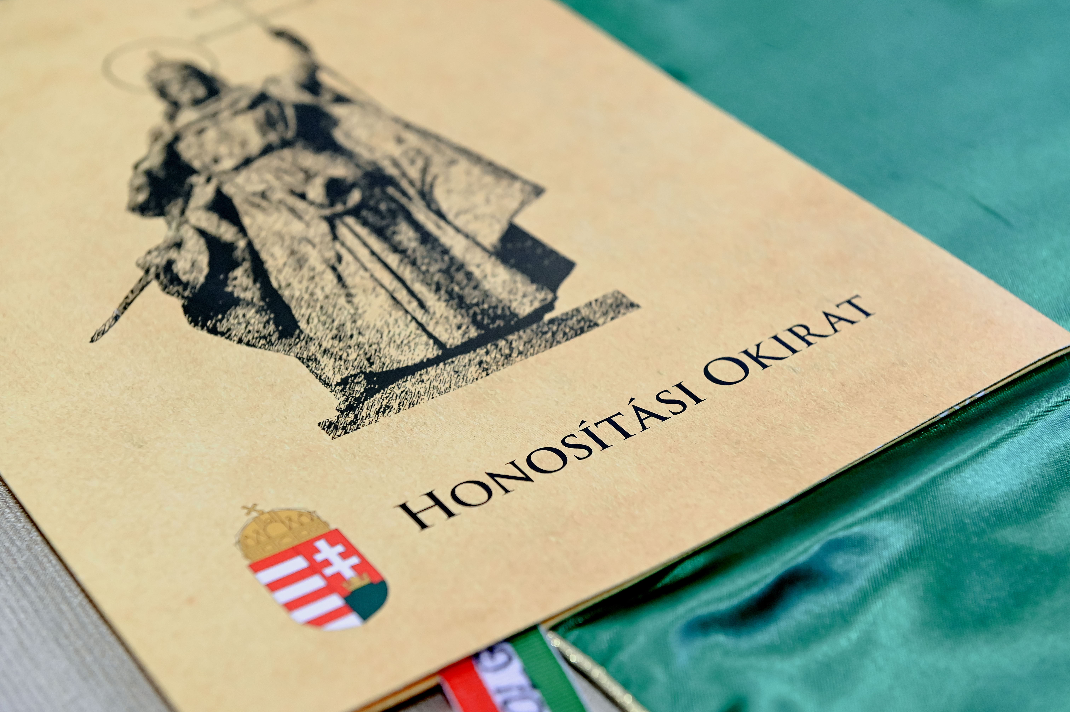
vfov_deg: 21.9
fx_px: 1842
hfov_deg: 32.4
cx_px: 535
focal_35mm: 62
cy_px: 356
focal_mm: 62
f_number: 5.6
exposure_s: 1/400
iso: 4000
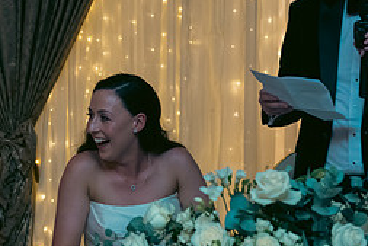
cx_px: 96
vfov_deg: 12.5
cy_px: 81
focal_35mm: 110
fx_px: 1125
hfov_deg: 18.5
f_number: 3.5
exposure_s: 1/160
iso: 800
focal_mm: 48
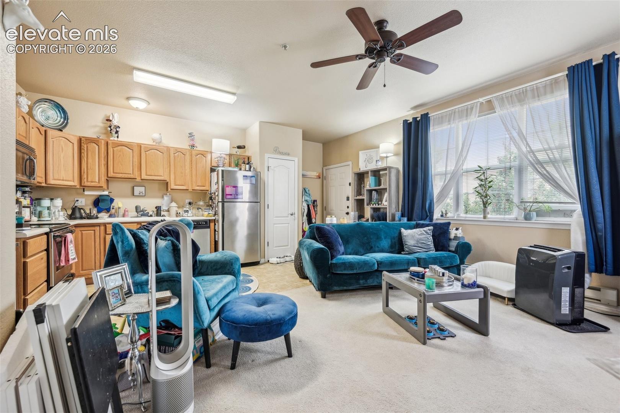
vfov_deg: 81.2
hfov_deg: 104.3
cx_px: 310
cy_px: 206
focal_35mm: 14
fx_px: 241
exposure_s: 1/2.5
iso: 400
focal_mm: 14
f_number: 8
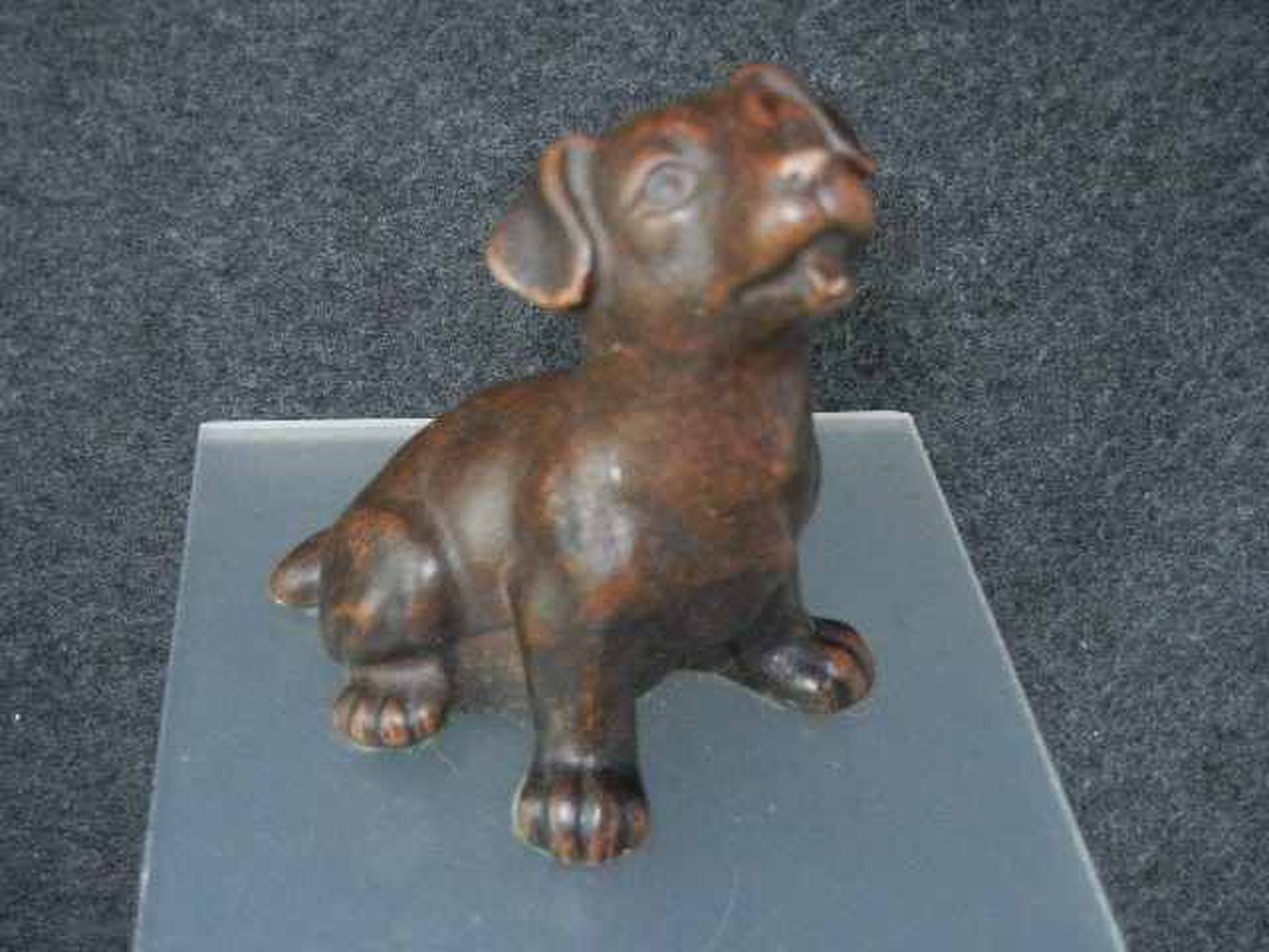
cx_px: 634
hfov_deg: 36.8
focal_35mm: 52
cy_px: 476
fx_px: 1906
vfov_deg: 28.0
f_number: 3.9
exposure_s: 1/30
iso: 800
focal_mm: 9.3
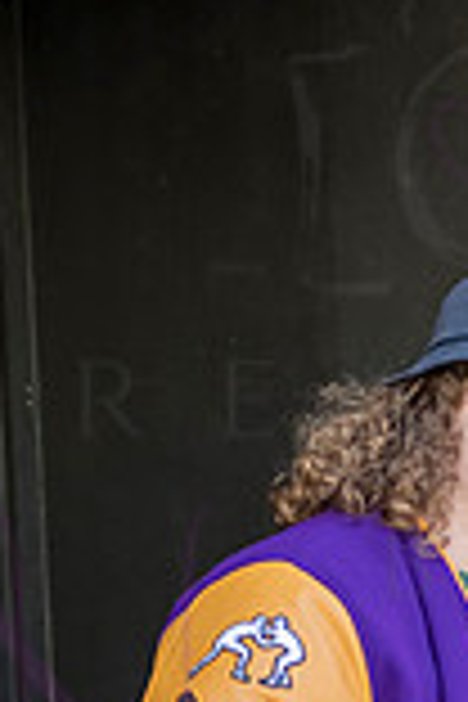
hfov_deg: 5.9
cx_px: 518
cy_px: 558
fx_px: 4504
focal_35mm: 231
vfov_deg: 8.9
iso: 640
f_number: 3.2
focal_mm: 80
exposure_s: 1/320
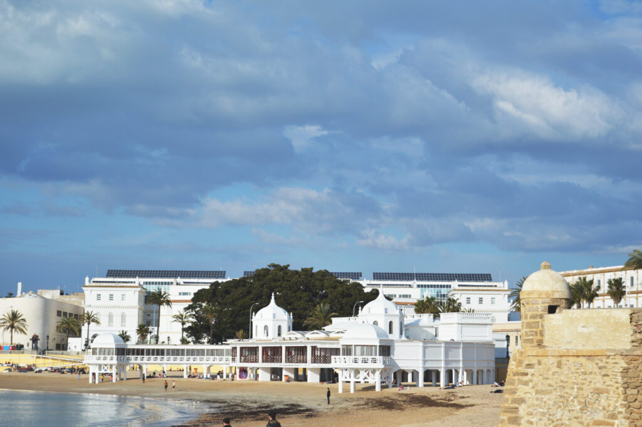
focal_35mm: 82
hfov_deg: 24.6
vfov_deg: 16.5
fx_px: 1470
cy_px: 214
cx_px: 321
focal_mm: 55
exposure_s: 1/2000
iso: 200
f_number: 5.6
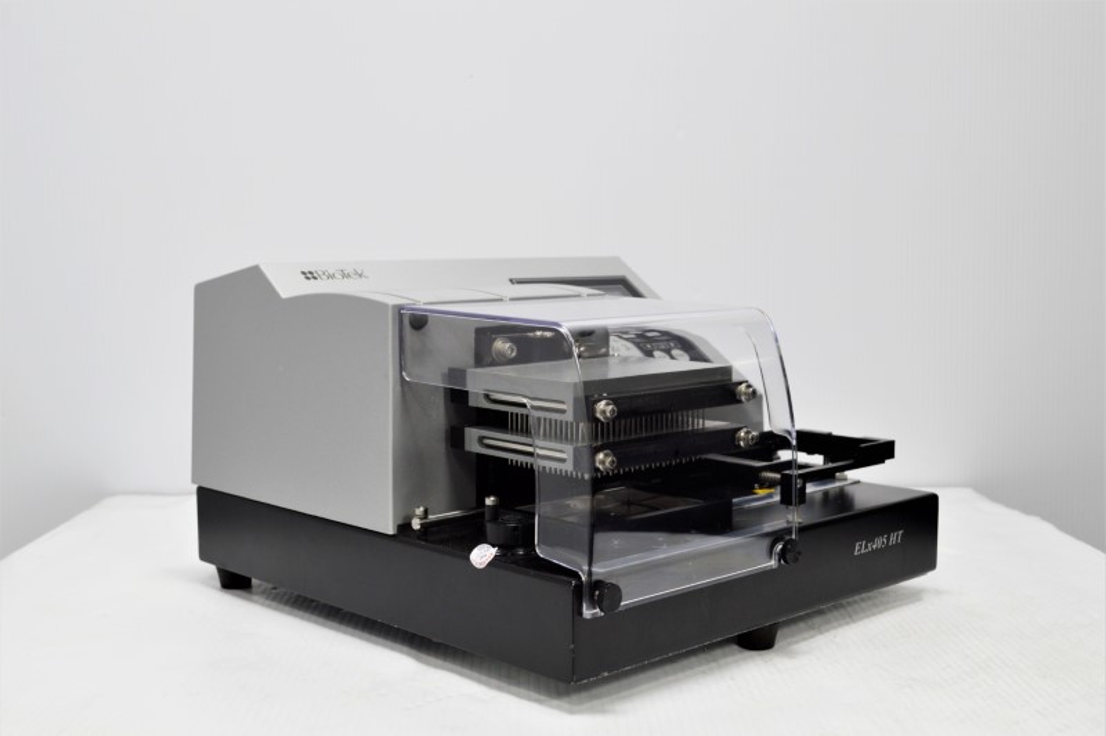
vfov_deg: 31.8
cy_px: 368
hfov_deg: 46.4
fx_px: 1289
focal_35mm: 42
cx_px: 553
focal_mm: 28
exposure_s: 1/125
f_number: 5.6
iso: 320
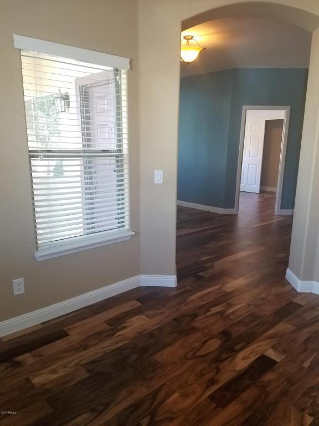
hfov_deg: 53.1
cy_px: 213
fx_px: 319
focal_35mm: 26
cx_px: 160
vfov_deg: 67.3
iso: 200
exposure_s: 1/60
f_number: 1.7
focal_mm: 4.2
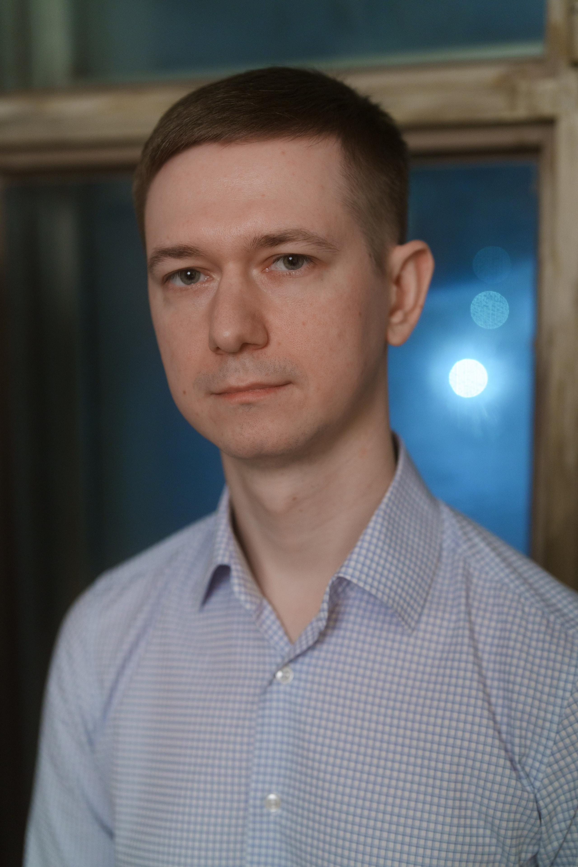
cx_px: 289
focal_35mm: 50
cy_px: 434
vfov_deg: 39.6
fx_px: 1204
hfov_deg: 27.0
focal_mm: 50
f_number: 2.2
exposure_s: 1/80
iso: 1000
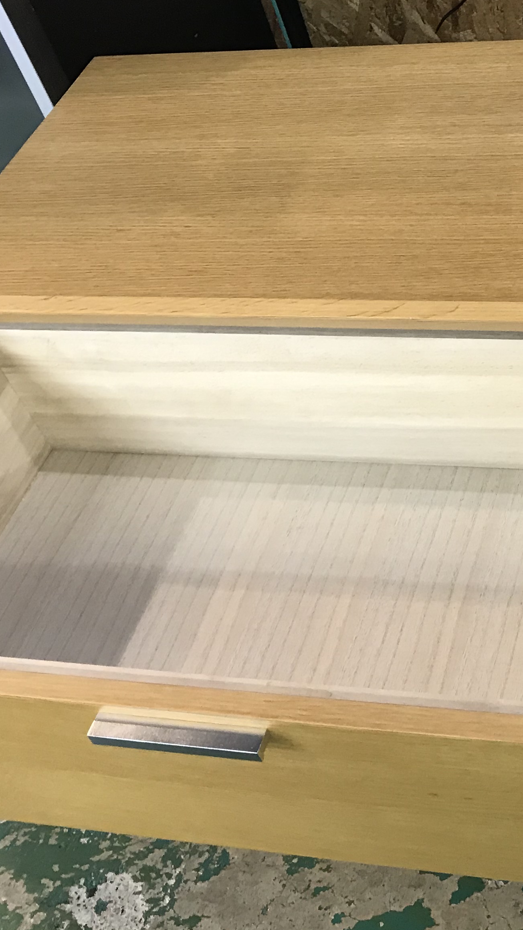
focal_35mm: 53
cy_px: 418
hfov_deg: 21.3
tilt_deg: -45.3
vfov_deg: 39.1
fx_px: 1307
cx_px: 597
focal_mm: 3.99
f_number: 1.8
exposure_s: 1/17
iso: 50
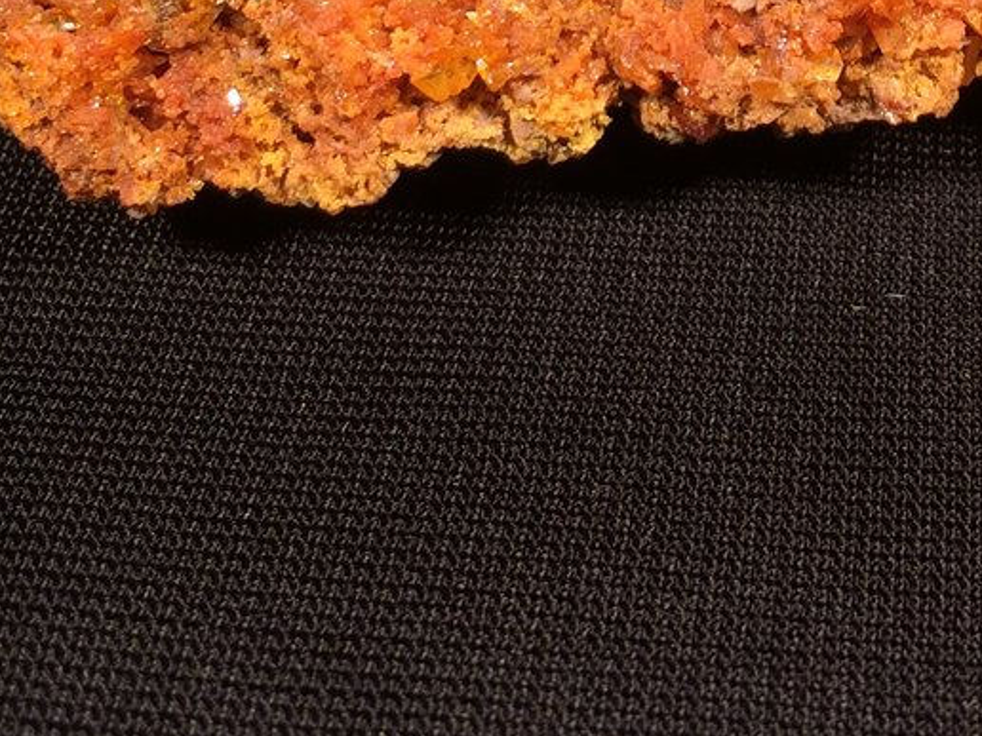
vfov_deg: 15.3
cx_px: 929
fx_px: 2553
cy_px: -325
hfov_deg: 21.2
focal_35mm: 90
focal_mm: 4.15
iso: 32
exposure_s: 1/289
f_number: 2.2
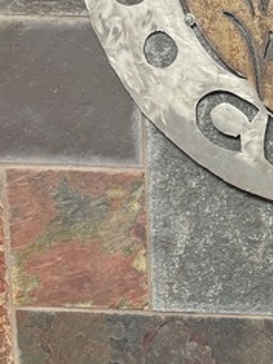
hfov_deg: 13.2
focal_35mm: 104
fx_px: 1094
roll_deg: -2.4
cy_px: 392
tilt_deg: -10.2
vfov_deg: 18.3
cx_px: 438
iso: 160
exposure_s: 1/60
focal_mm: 6.76
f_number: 1.78
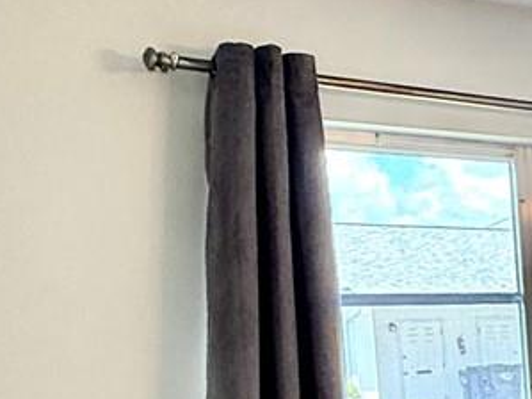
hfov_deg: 20.5
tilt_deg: -5.2
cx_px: 888
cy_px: 435
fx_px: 1152
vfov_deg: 18.9
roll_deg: +1.9
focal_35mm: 75
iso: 125
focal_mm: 2.22
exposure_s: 1/120
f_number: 2.2
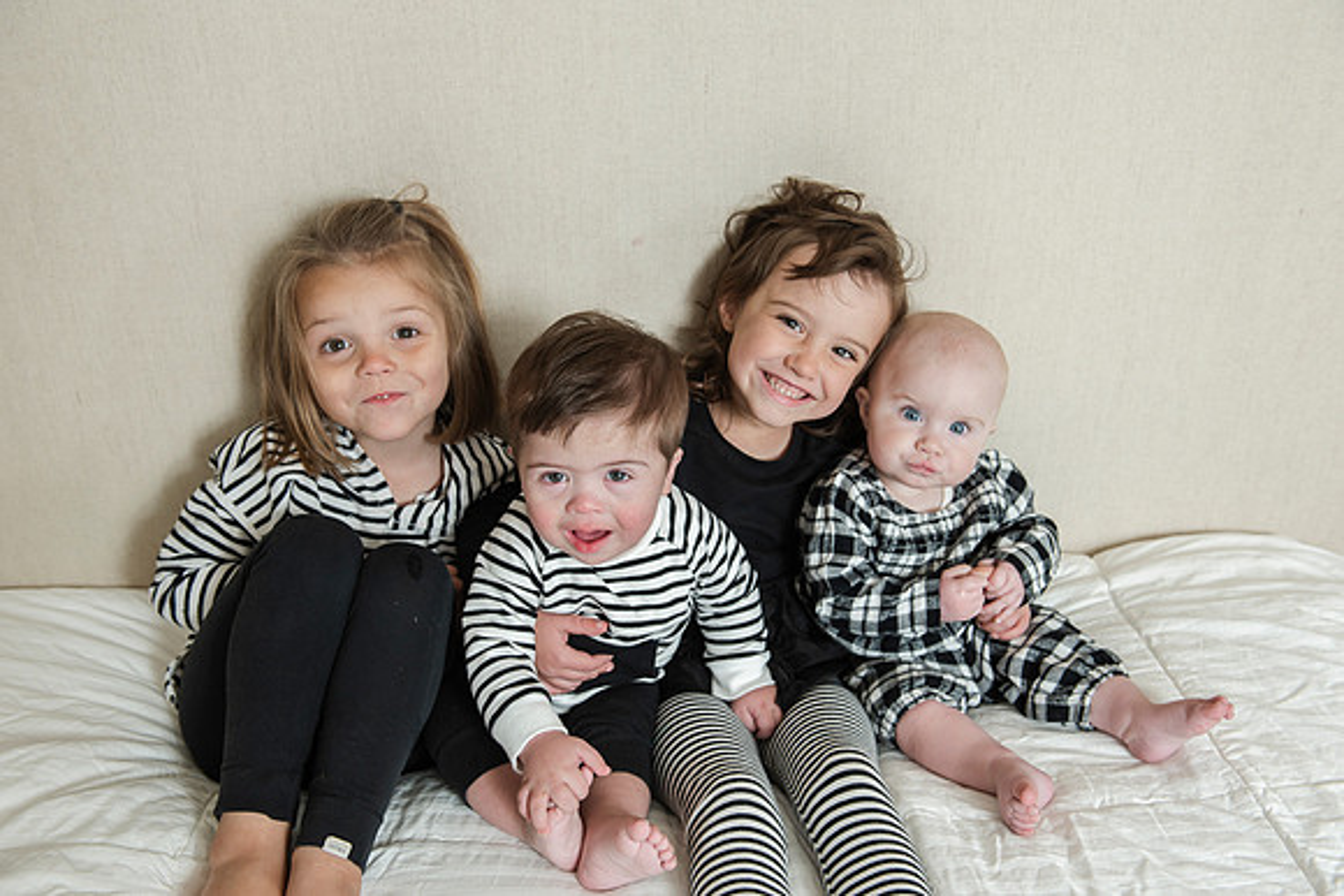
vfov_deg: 36.9
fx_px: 1344
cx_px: 672
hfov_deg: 53.1
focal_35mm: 36
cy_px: 448
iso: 400
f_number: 5.6
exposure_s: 1/200
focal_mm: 36
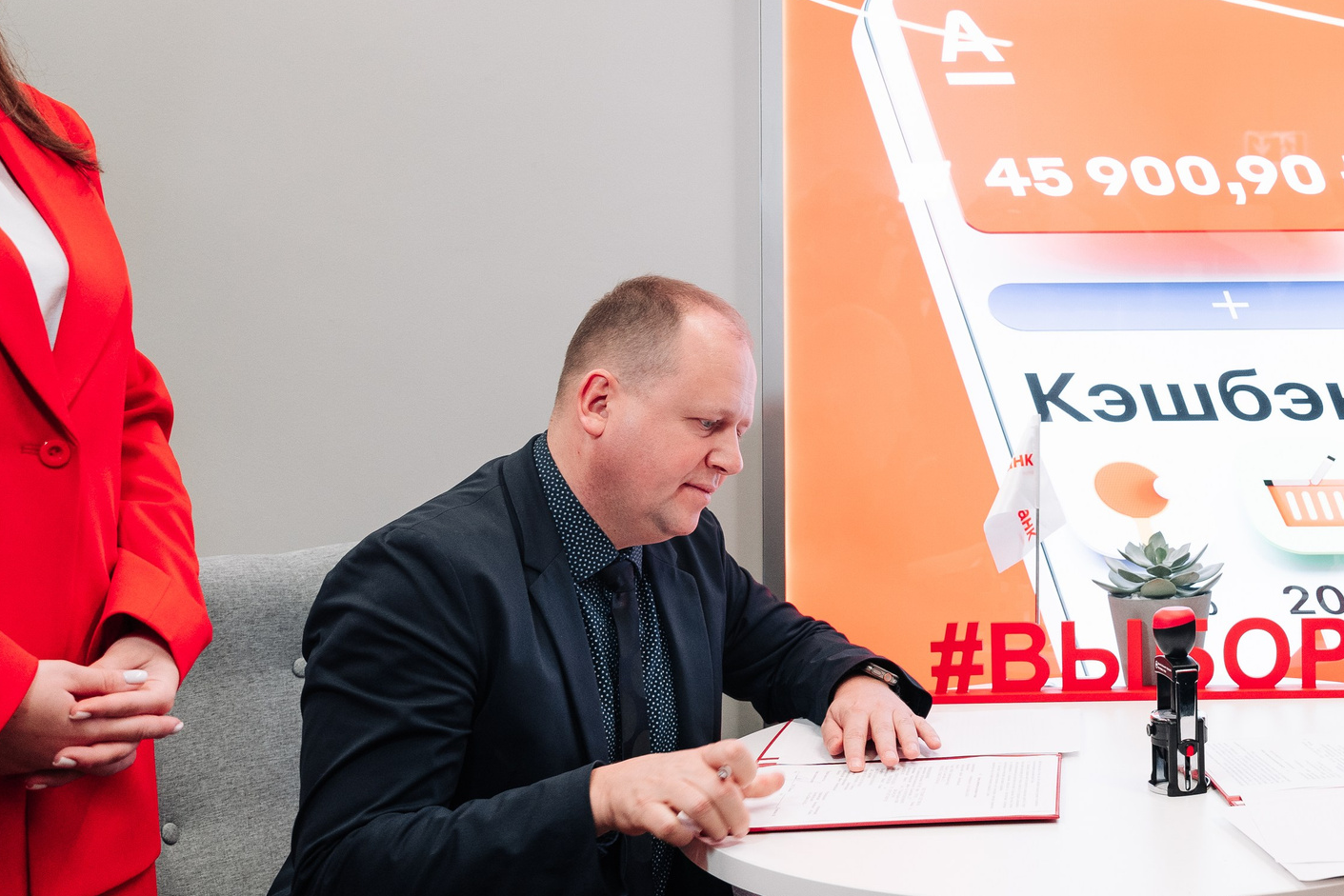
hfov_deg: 40.8
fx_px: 1680
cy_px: 328
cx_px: 1171
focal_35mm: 45
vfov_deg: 29.7
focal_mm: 24
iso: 500
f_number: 3.5
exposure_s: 1/125
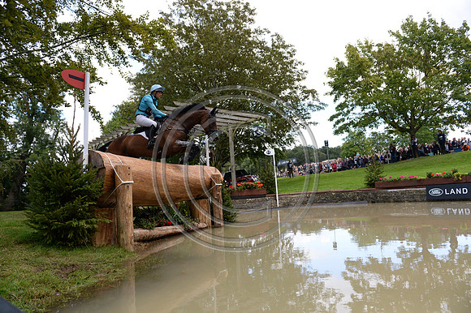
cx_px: 236
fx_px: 314
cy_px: 156
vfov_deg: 53.1
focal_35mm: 24
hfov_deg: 73.8
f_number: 4
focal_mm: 24
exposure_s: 1/3200
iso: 1600
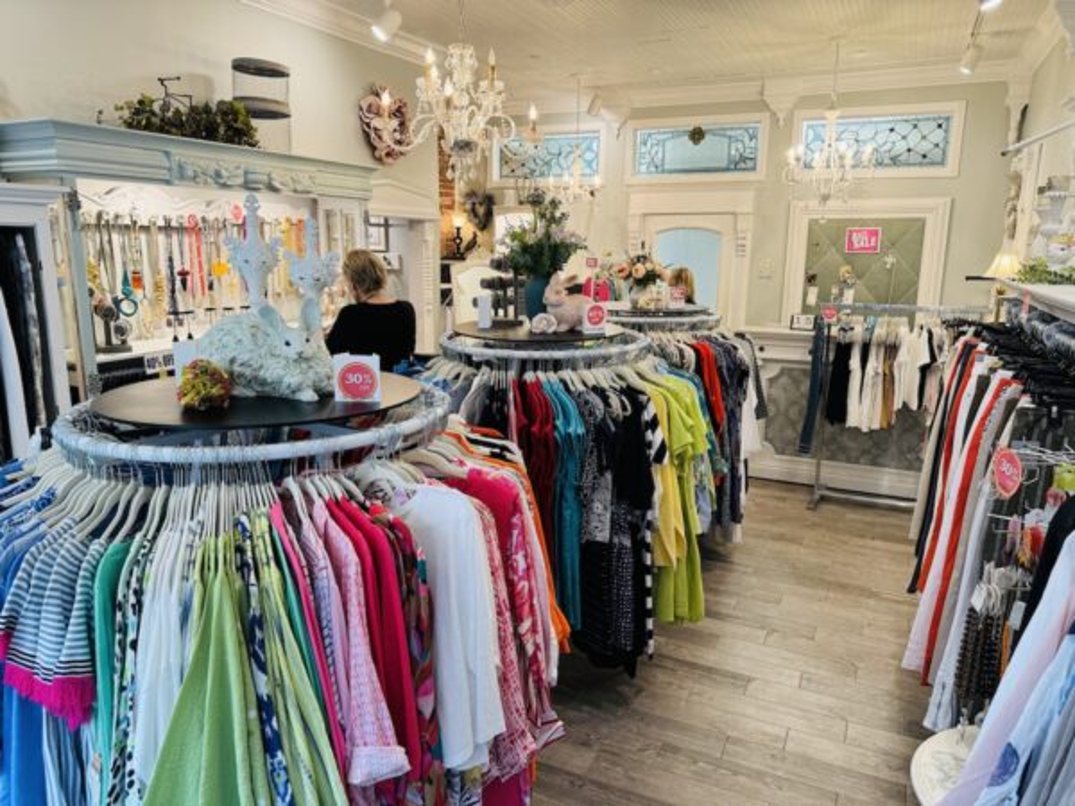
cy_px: 403
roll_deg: -0.6
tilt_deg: -11.9
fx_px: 745
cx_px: 538
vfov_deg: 56.8
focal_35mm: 24
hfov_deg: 71.6
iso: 125
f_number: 1.78
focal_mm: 6.76
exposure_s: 1/60
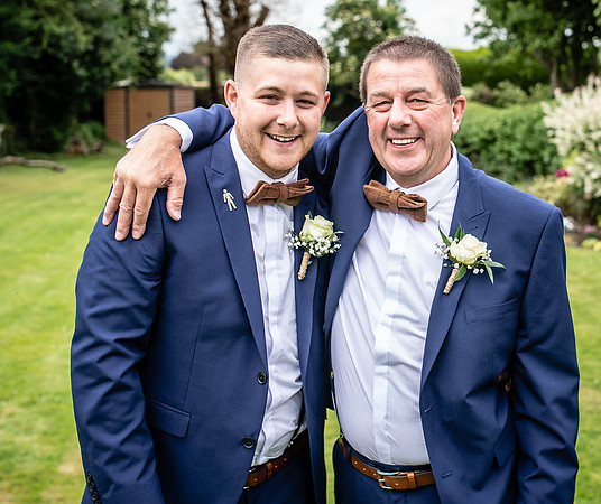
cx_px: 408
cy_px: 152
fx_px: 1028
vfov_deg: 27.3
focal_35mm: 57
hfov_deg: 32.3
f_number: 3.2
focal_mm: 35
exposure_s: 1/400
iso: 100
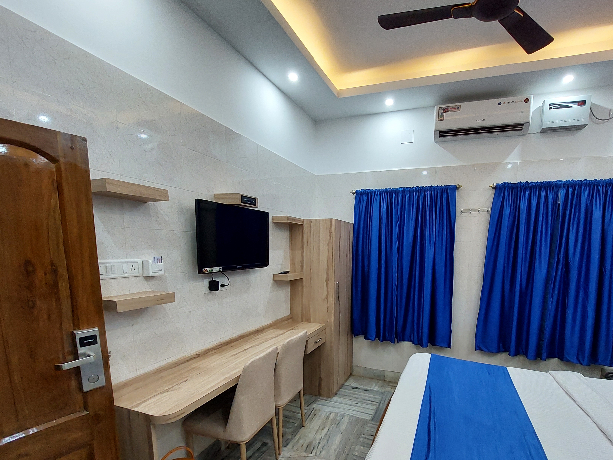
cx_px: 349
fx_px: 283
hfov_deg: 93.9
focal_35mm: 16
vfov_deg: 77.0
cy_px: 282
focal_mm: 1.74
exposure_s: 1/33
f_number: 2.2
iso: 250
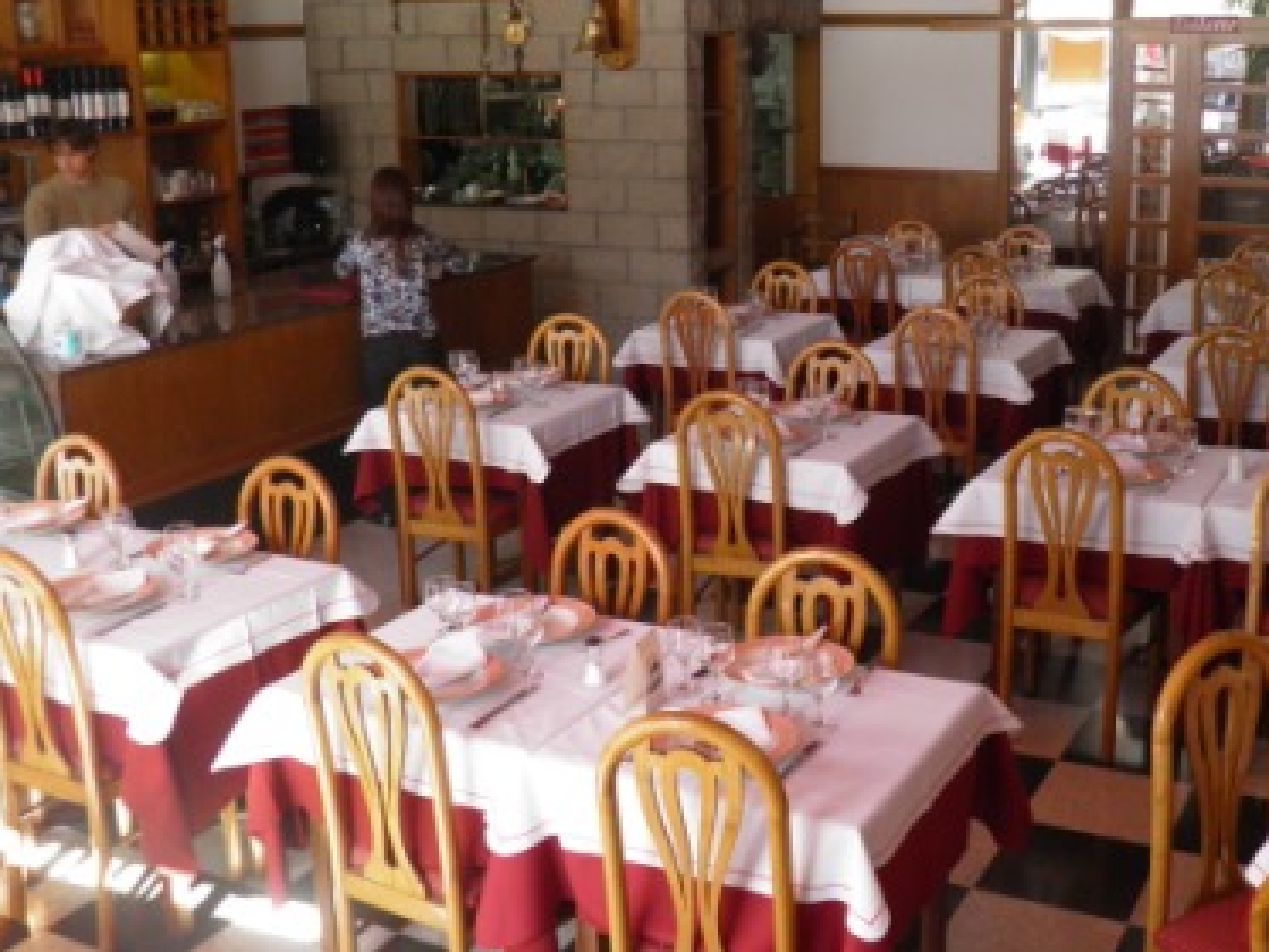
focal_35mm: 42
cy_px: 398
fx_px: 1540
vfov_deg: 34.3
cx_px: 735
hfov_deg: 44.6
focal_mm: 6.3
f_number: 3.1
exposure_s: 1/30
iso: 160
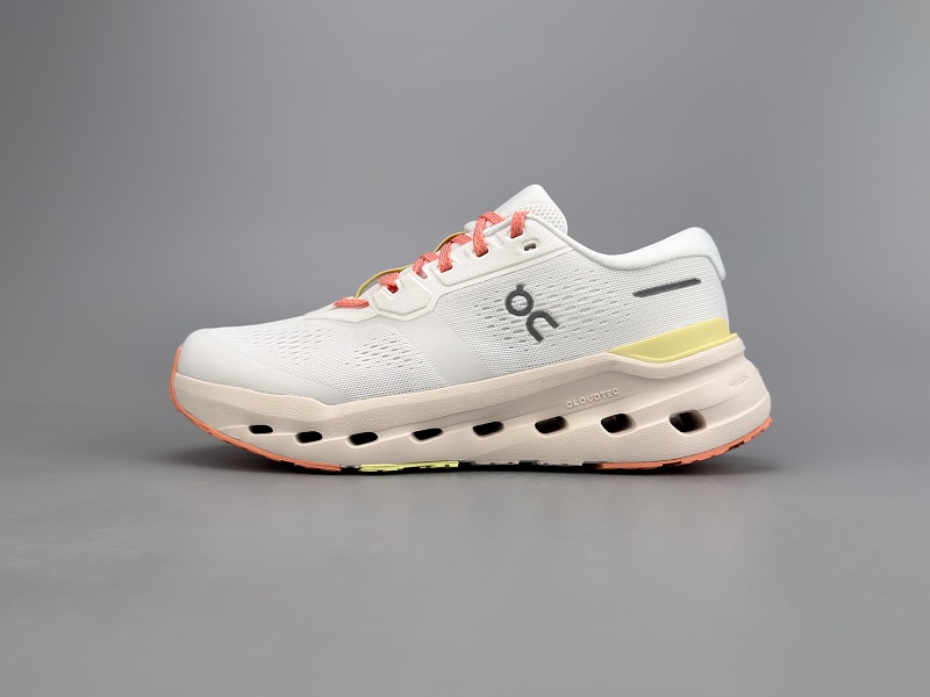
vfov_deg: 40.7
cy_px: 348
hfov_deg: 52.6
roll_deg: +0.4
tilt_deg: -1.2
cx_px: 465
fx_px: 940
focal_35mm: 35
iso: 100
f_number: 1.78
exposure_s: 1/915
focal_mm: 6.76
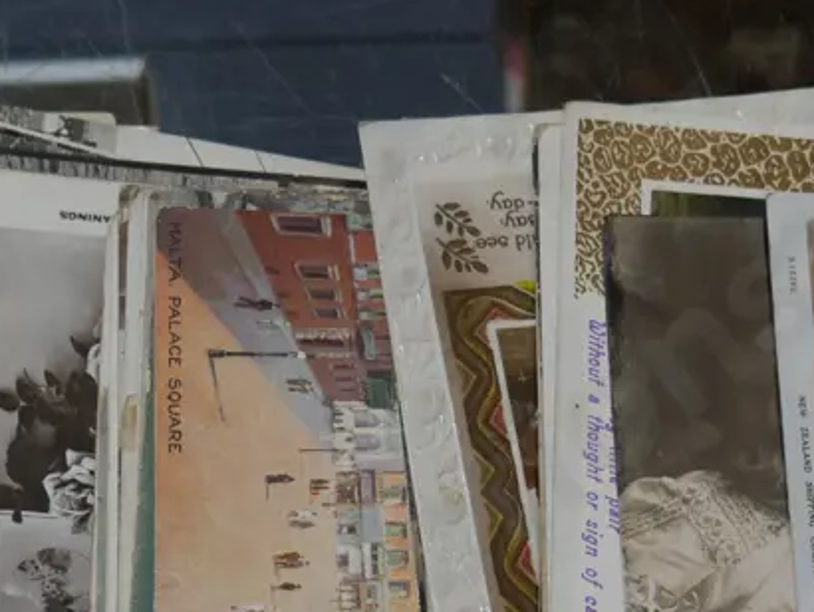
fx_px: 2353
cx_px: 375
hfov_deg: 19.6
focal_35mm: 100
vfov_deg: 14.6
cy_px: 599
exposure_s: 1/125
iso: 200
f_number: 4.5
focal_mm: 20
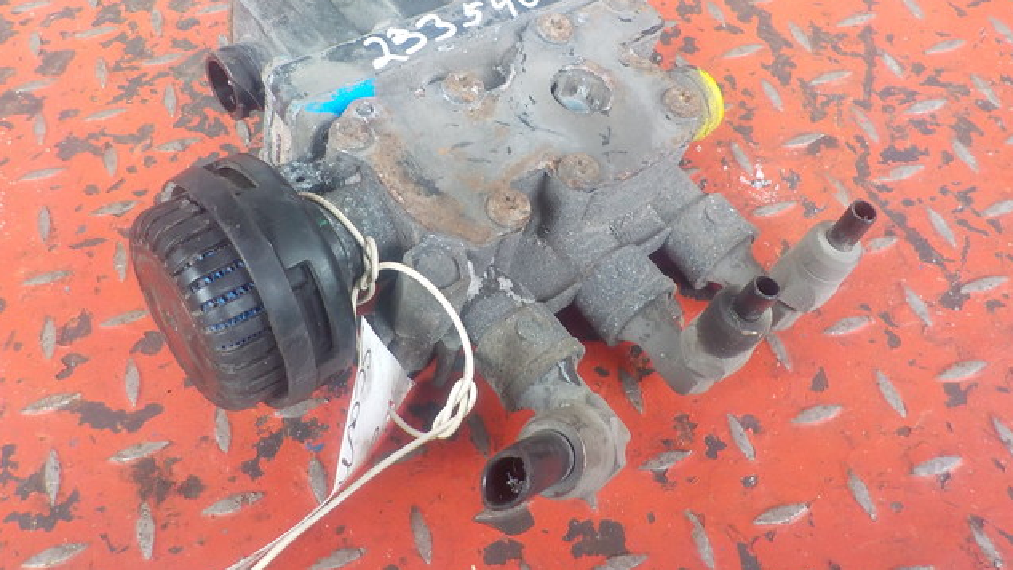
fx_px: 887
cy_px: 206
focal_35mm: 33
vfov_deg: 35.4
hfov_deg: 59.5
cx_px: 510
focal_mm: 4.1
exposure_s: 1/30
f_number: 3.3
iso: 250
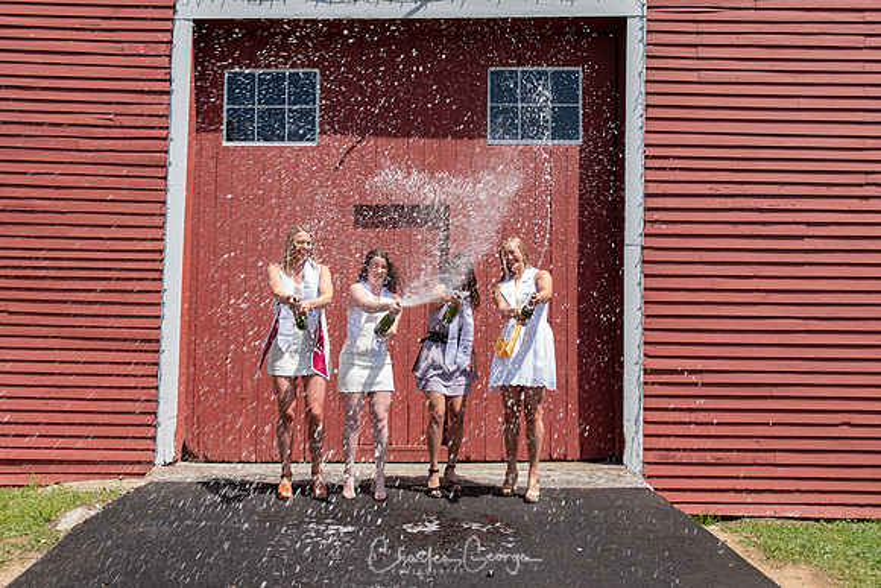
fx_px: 919
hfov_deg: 51.2
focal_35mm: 38
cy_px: 294
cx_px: 440
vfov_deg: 35.5
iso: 100
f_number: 5.6
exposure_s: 1/250
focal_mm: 25
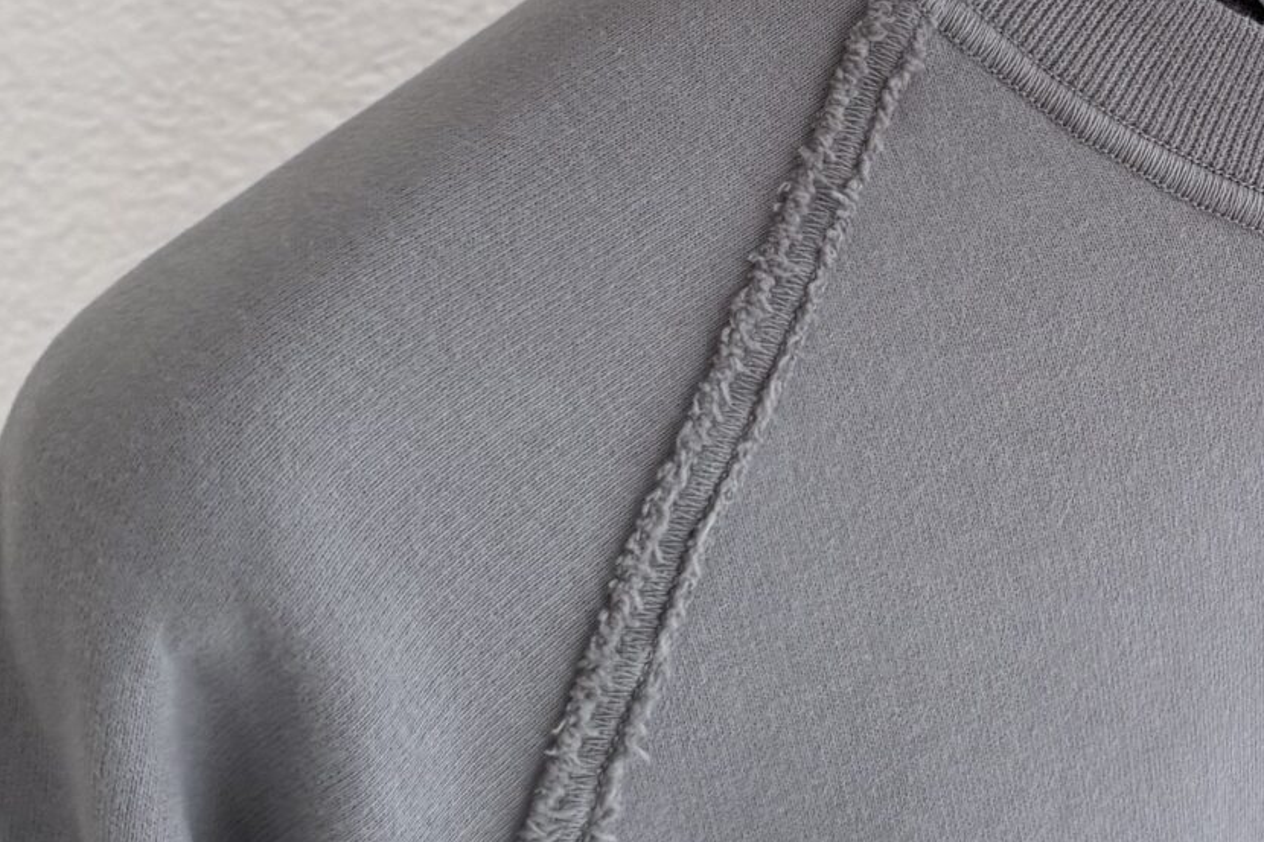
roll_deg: +1.8
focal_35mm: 77
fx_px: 2703
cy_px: -105
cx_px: 1339
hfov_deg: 24.8
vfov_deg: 17.1
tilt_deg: -3.3
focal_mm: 6.76
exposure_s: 1/121
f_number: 1.78
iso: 125
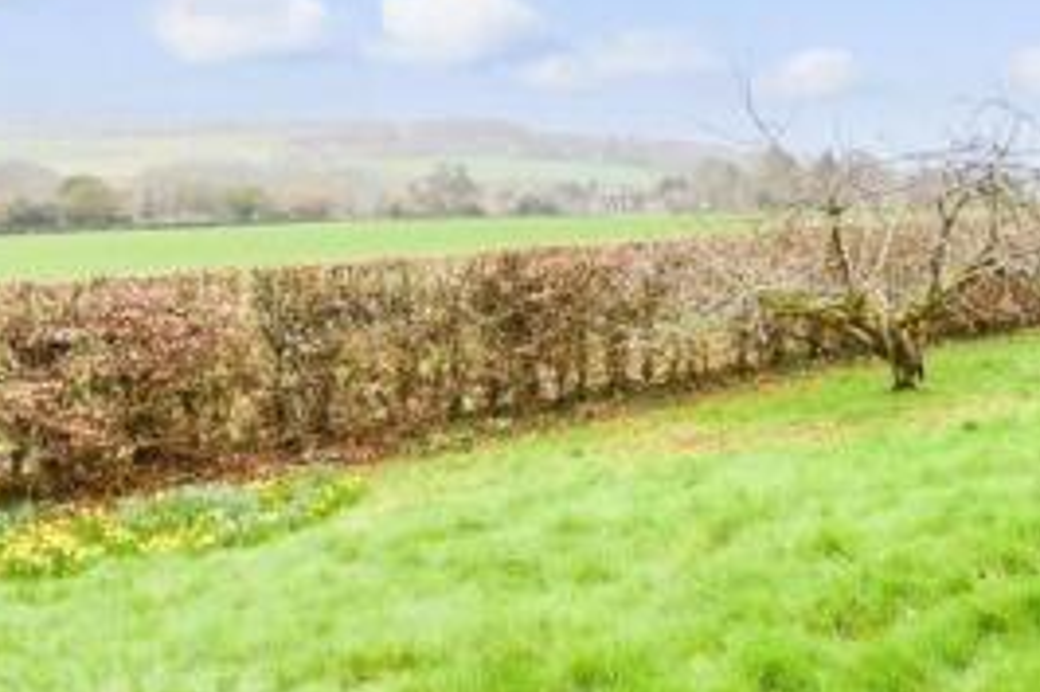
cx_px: 788
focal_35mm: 37
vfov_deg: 34.6
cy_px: 119
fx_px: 1068
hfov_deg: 49.7
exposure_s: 1/200
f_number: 8
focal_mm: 10
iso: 320
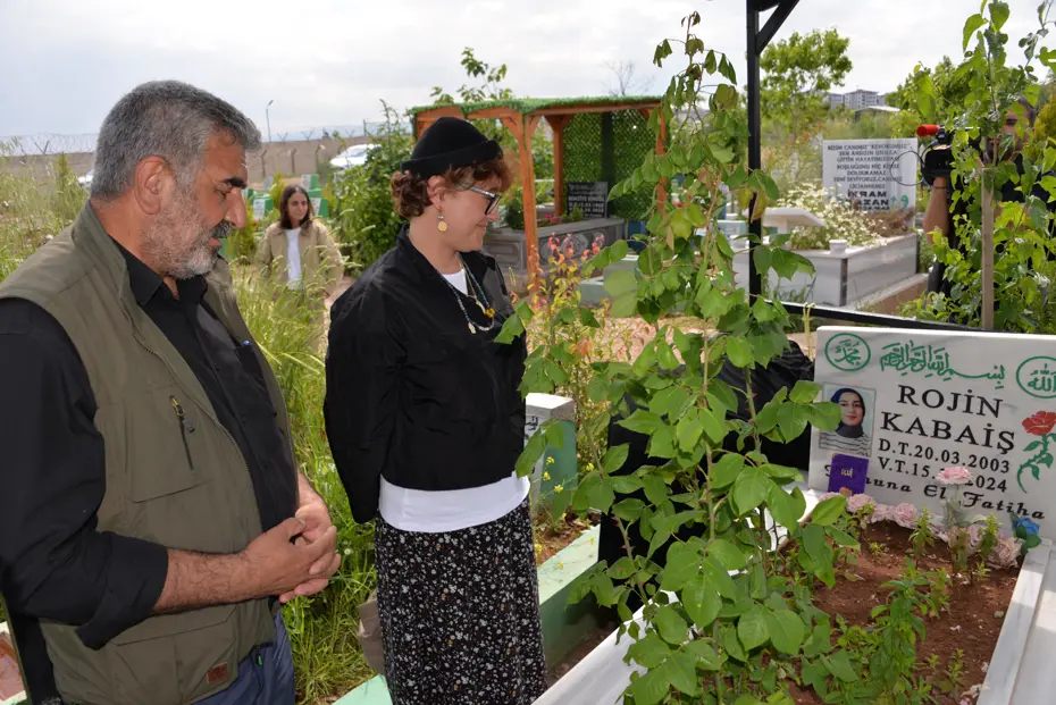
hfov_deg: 65.4
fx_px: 822
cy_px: 352
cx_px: 528
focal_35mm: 28
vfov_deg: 46.4
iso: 100
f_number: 7.1
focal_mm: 28
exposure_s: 1/200
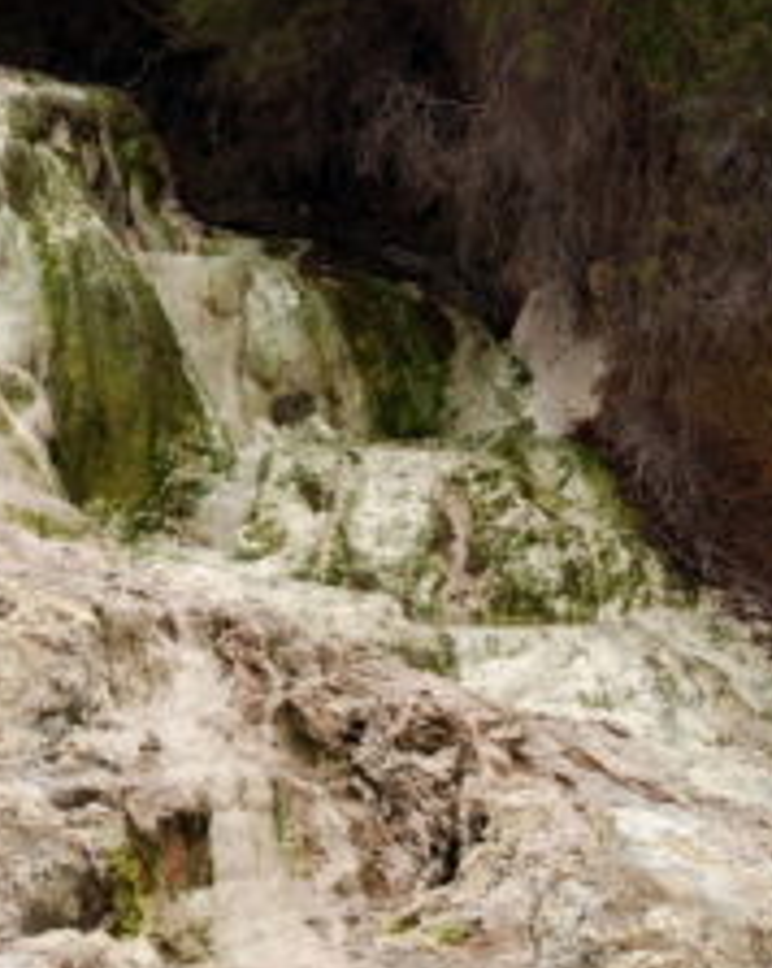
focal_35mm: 98
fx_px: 2804
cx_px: 182
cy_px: 532
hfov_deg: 15.6
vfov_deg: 19.6
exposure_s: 1/125
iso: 100
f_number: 5.6
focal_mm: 31
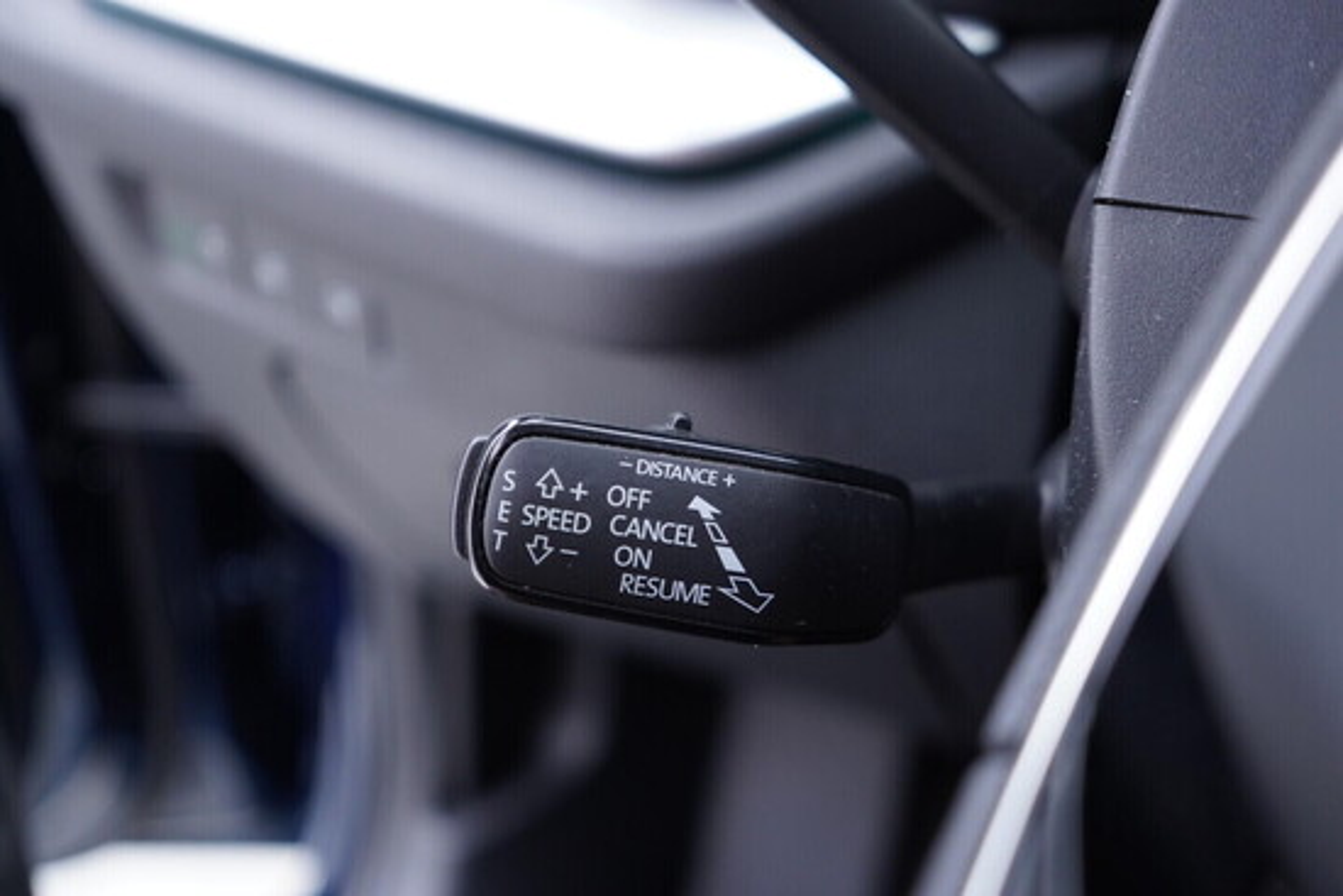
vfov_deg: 36.9
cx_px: 672
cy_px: 448
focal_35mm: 36
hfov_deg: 53.1
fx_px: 1343
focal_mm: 24
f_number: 2.8
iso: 400
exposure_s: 1/40
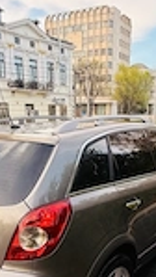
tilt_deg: -15.0
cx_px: 89
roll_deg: +0.1
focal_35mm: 41
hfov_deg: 29.0
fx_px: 301
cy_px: 208
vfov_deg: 47.5
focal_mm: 2.22
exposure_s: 1/242
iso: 64
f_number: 2.2
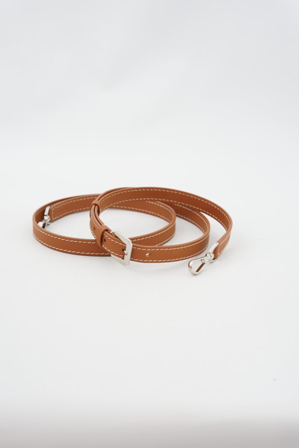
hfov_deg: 27.0
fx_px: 623
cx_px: 150
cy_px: 224
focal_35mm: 50
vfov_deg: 39.6
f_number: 6.3
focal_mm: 50
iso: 640
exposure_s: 1/13
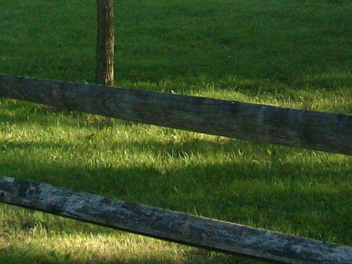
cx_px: 221
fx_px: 1291
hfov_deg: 15.5
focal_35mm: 127
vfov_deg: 11.2
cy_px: -144
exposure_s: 1/108
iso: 80
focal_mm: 5.8
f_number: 2.8
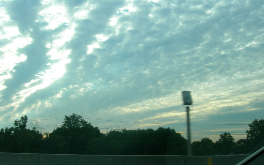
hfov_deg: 48.2
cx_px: 133
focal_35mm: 41
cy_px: 98
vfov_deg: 31.2
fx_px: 295
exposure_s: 1/228
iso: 50
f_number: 4.8
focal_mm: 7.8
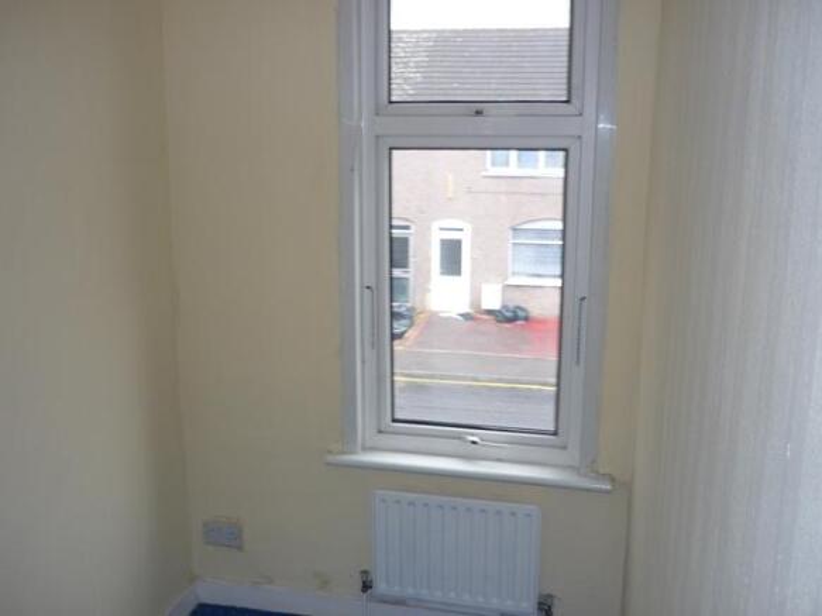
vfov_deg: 42.9
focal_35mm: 33
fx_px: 783
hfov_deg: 55.4
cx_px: 411
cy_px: 308
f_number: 2.8
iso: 100
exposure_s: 1/60
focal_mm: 5.5
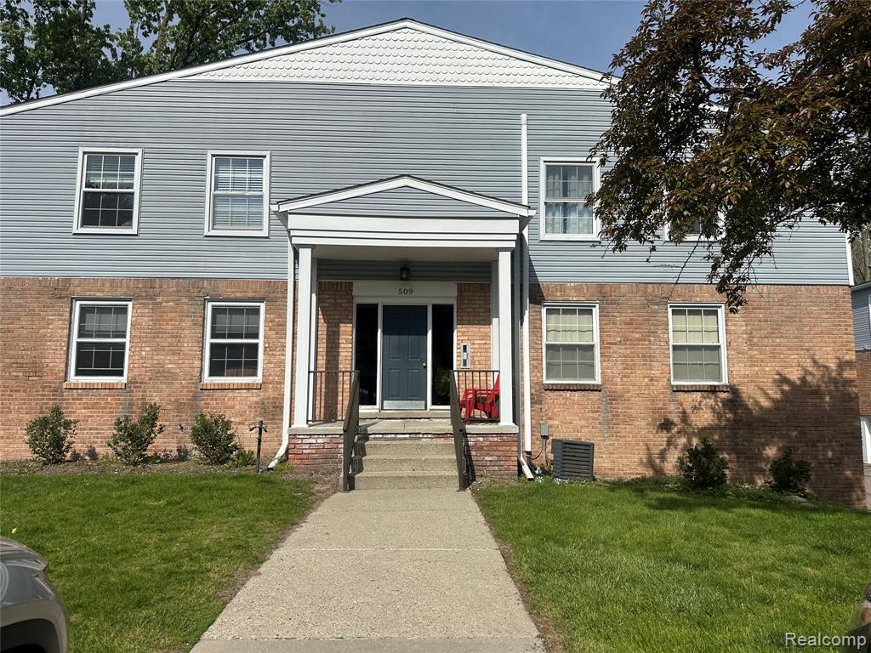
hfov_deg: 71.6
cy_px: 326
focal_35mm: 24
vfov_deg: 56.8
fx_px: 604
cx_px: 436
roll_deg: -0.5
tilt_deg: +7.1
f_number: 1.78
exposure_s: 1/8929
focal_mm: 6.86
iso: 80
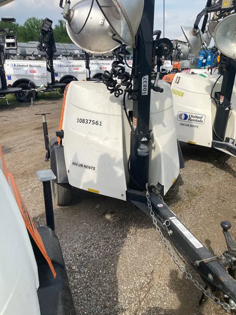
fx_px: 254
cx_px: 118
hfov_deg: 49.8
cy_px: 158
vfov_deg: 63.4
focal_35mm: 28
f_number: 1.8
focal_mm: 3.99
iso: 20
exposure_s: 1/1845
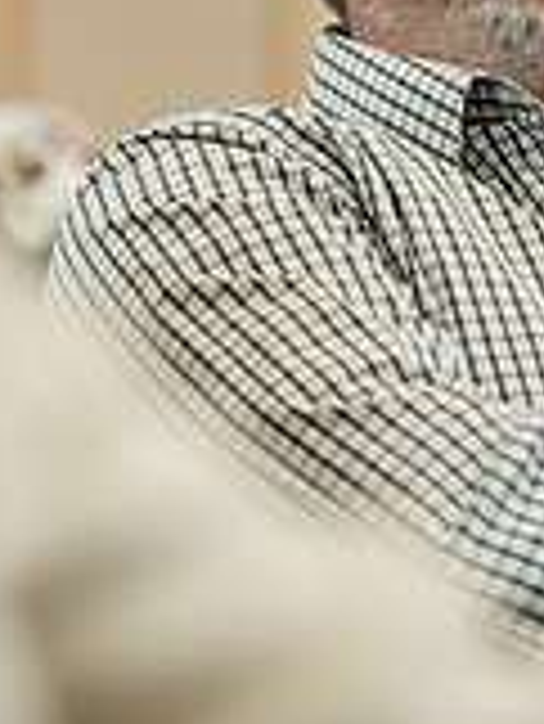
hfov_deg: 4.6
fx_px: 6738
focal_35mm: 322
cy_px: 58
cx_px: 364
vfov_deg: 6.1
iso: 1600
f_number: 3.2
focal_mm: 120
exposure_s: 1/200
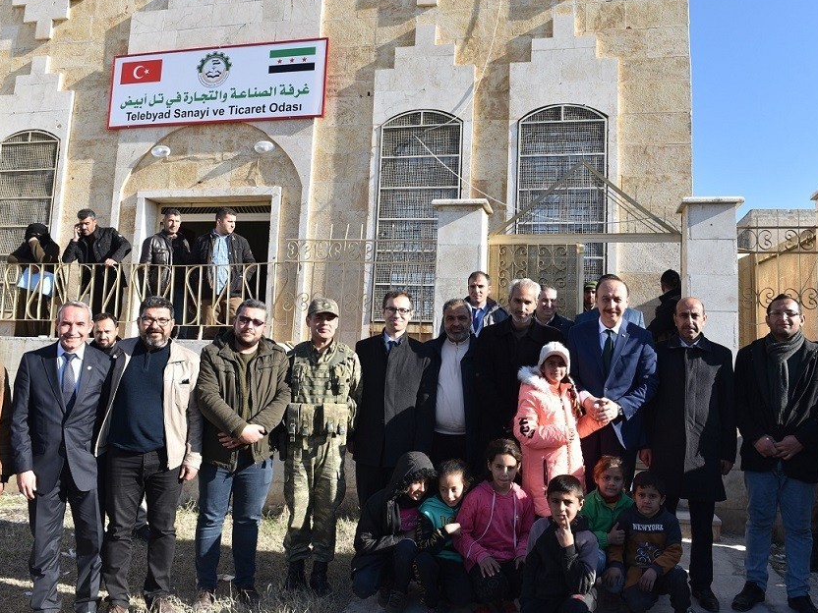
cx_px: 440
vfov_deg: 48.2
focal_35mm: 29
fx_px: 685
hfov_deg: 61.6
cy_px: 302
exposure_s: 1/400
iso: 400
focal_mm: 26
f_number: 10
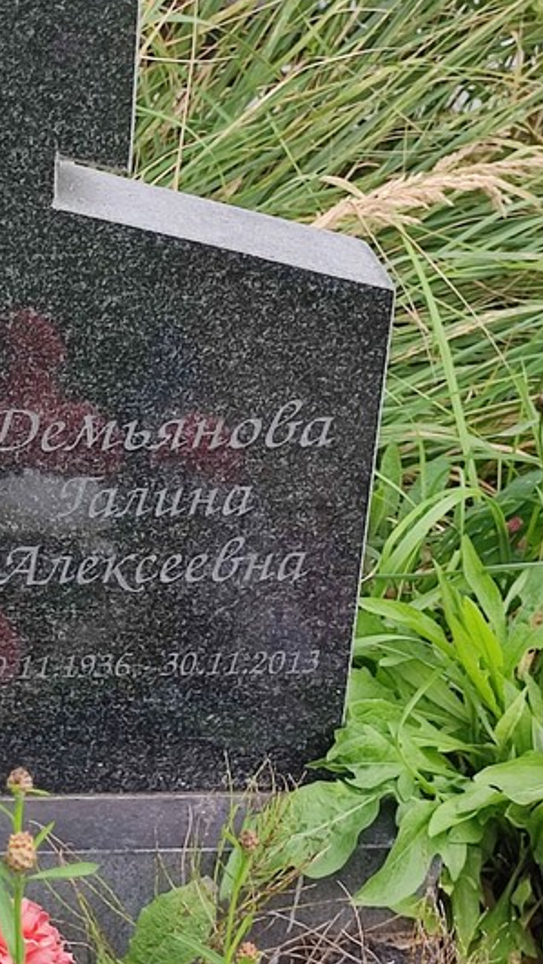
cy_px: 448
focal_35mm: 41
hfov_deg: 26.8
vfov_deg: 49.3
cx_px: -49
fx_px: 1049
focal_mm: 6.04
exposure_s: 1/155
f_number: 1.9
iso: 50
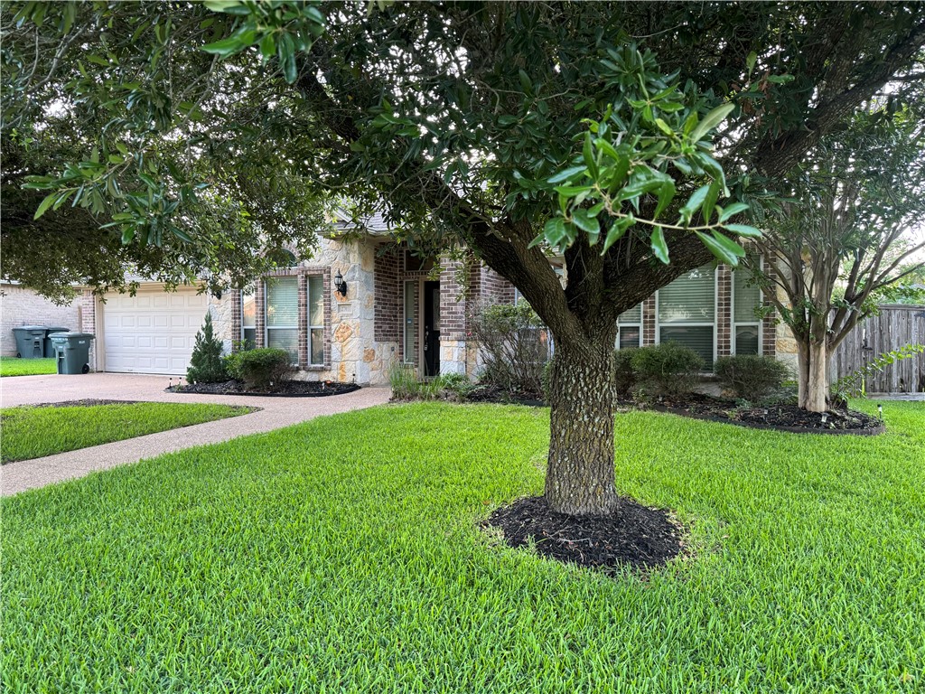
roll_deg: -0.4
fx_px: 641
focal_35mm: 24
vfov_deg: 56.8
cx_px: 462
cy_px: 347
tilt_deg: -1.8
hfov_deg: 71.6
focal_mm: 6.76
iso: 200
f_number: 1.78
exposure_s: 1/121
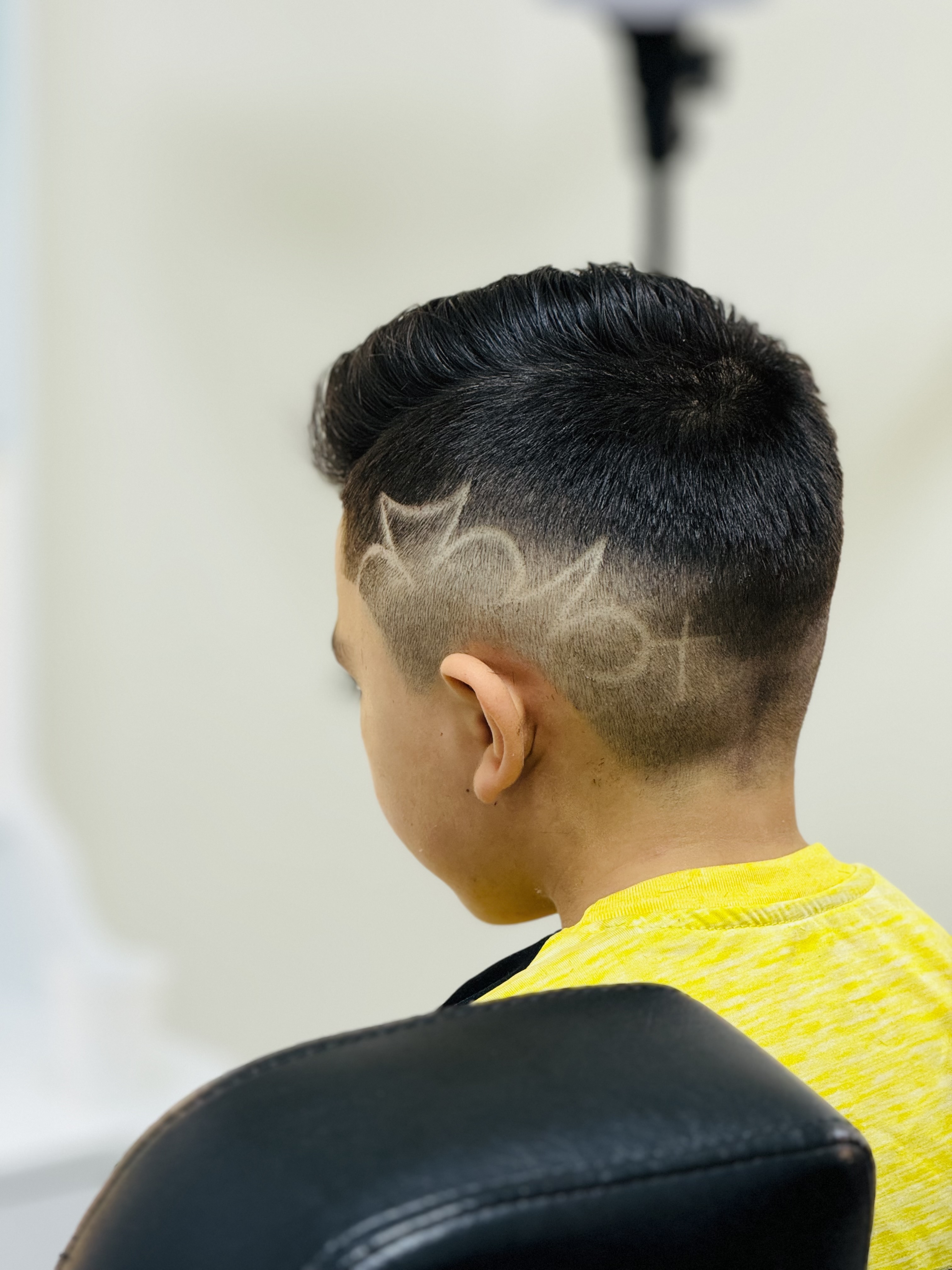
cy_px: 635
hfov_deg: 12.3
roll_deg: -0.9
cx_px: 476
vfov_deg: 16.4
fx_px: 4400
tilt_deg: -10.9
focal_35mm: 120
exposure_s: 1/60
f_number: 2.8
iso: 160
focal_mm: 15.66
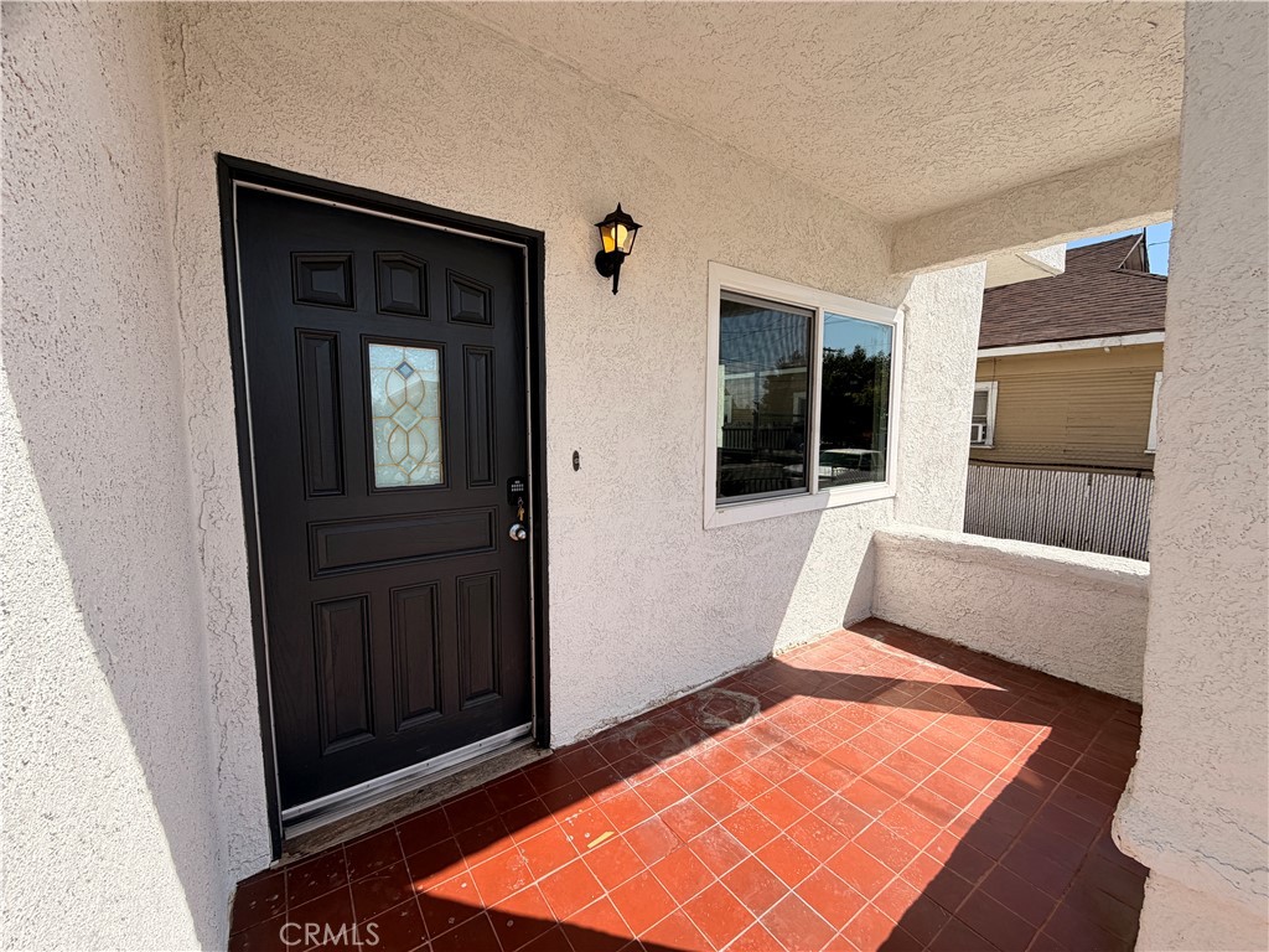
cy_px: 476
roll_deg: -1.6
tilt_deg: -6.7
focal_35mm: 14
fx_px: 513
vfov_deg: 85.7
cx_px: 634
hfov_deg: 102.1
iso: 25
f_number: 2.2
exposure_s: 1/770
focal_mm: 2.22
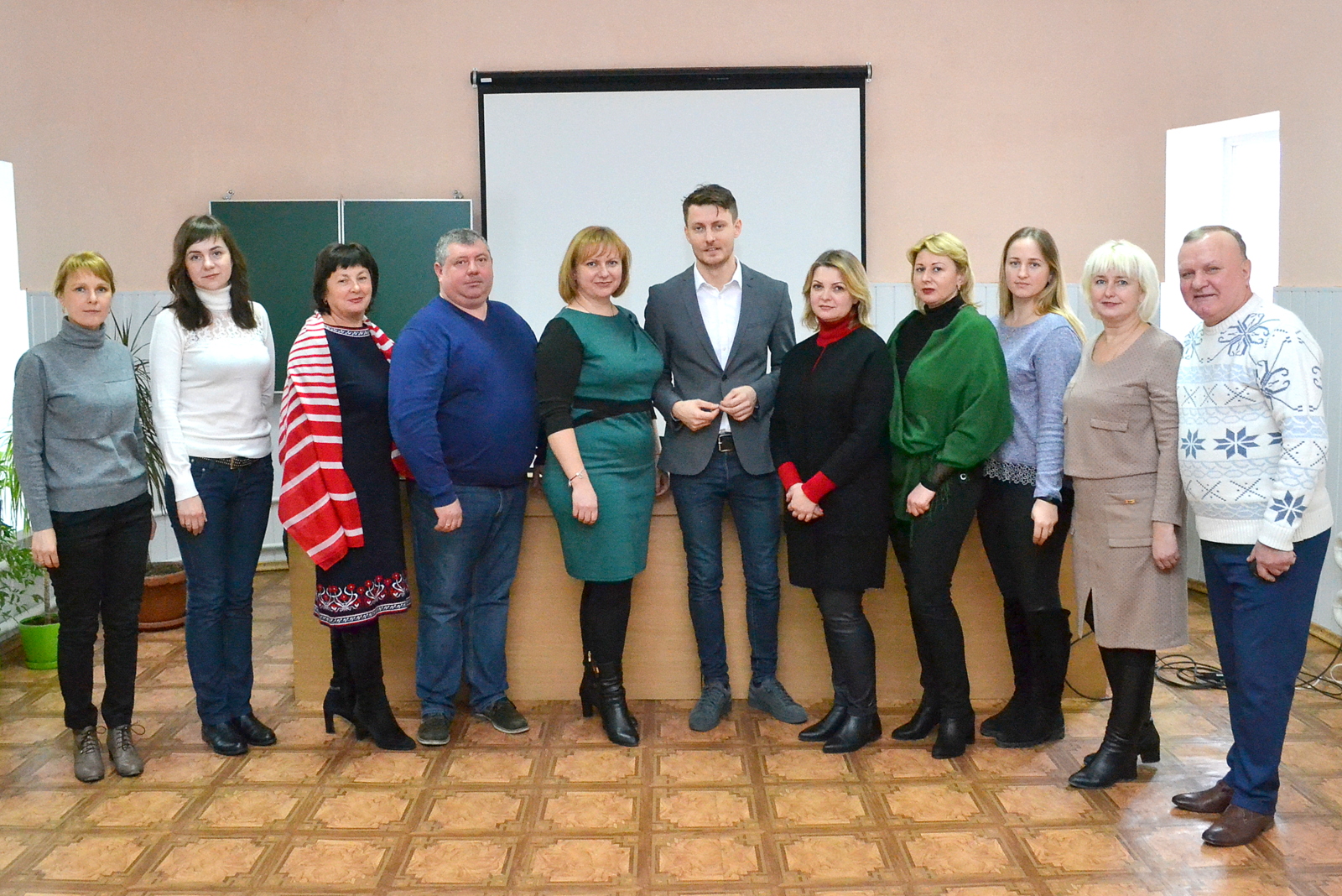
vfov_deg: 48.0
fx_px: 1007
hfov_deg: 67.4
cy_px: 448
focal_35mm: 27
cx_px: 671
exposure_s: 1/160
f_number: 5.6
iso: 3200
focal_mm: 18
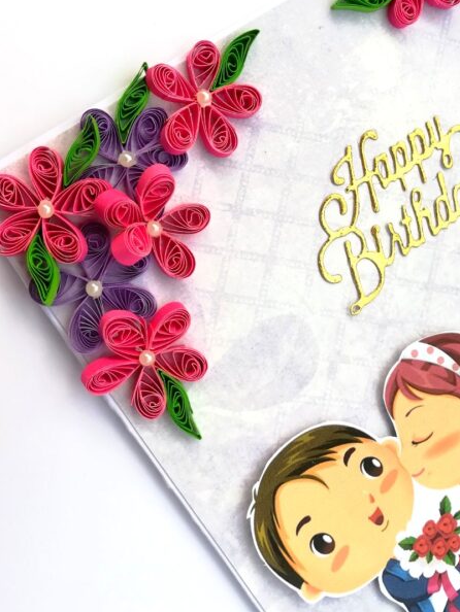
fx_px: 620
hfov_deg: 40.5
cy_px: 234
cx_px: 275
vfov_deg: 52.1
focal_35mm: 35
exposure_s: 1/111
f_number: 2.2
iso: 50
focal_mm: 3.83
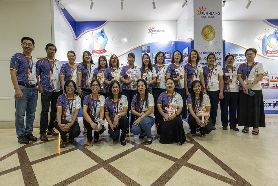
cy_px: 93
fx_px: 108
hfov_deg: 104.3
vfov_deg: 81.2
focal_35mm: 14
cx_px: 139
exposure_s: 1/200
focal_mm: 14
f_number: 5.6
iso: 5600
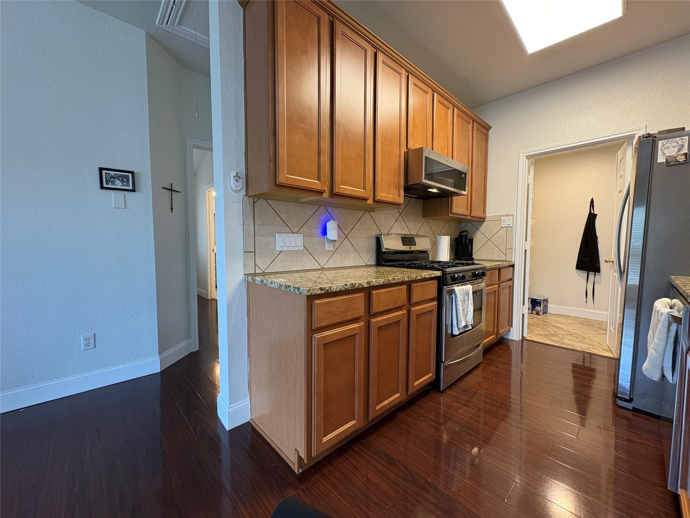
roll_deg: +0.2
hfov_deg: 102.1
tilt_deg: -2.9
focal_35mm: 14
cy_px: 259
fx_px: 279
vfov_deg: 85.7
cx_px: 345
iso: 320
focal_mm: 2.22
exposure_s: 1/60
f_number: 2.2
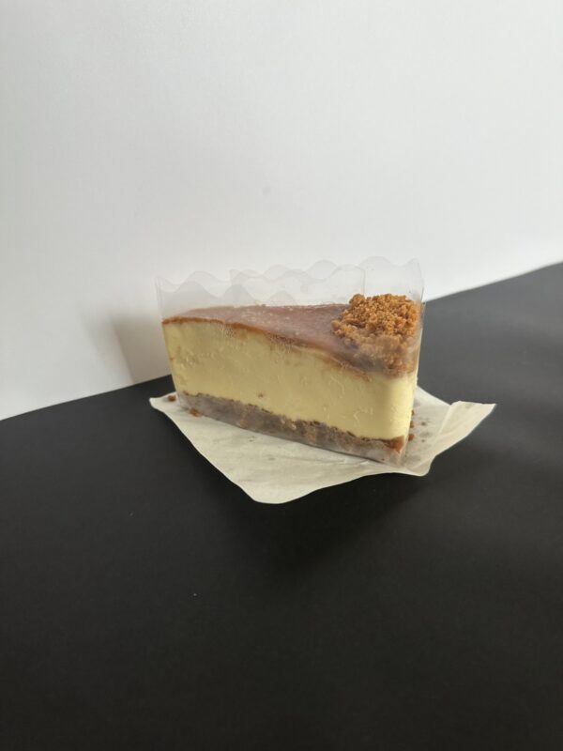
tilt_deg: -28.9
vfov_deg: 71.6
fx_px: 520
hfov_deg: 56.8
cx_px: 282
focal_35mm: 24
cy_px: 376
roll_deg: +1.0
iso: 160
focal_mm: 6.86
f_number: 1.78
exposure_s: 1/121
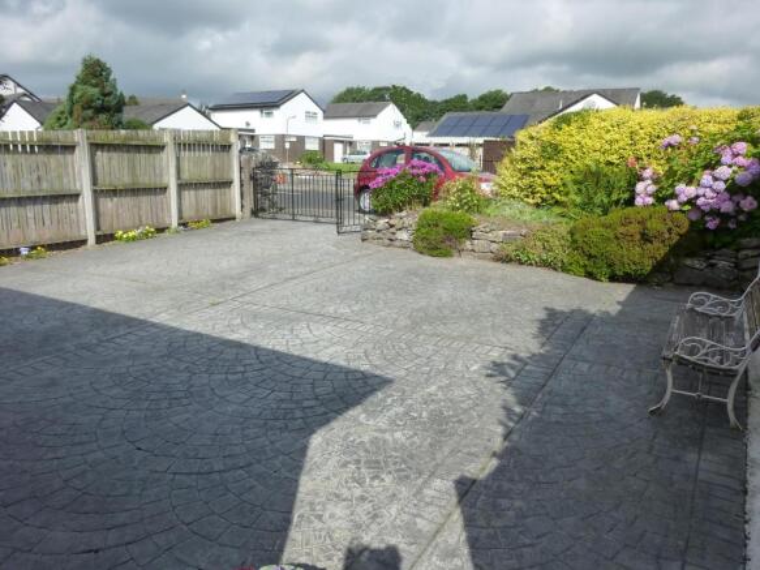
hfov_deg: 69.4
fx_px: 549
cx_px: 380
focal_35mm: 25
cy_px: 285
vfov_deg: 54.9
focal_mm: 4.5
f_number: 3.3
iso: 125
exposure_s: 1/800
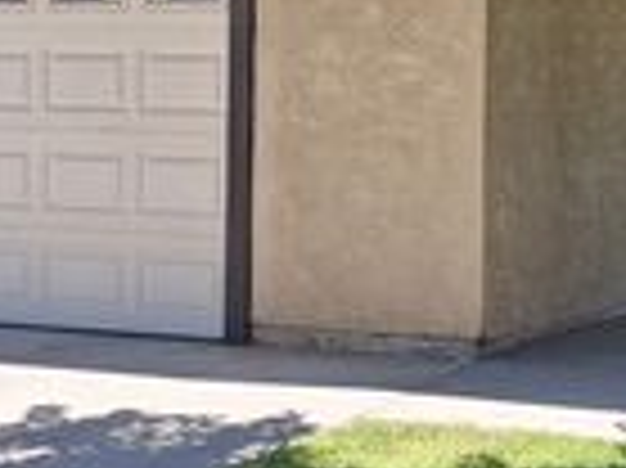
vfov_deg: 16.4
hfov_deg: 21.5
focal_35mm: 90
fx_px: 1626
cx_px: 504
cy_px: 209
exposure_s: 1/806
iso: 32
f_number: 1.8
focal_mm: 4.69
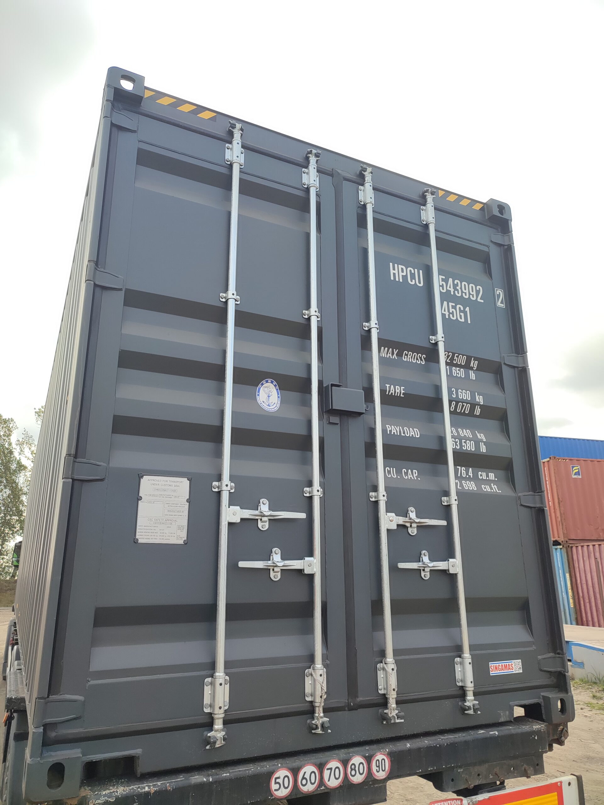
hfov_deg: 54.9
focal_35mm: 25
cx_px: 302
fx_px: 582
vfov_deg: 69.4
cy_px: 402
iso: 50
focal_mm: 6.04
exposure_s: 1/545
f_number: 1.9
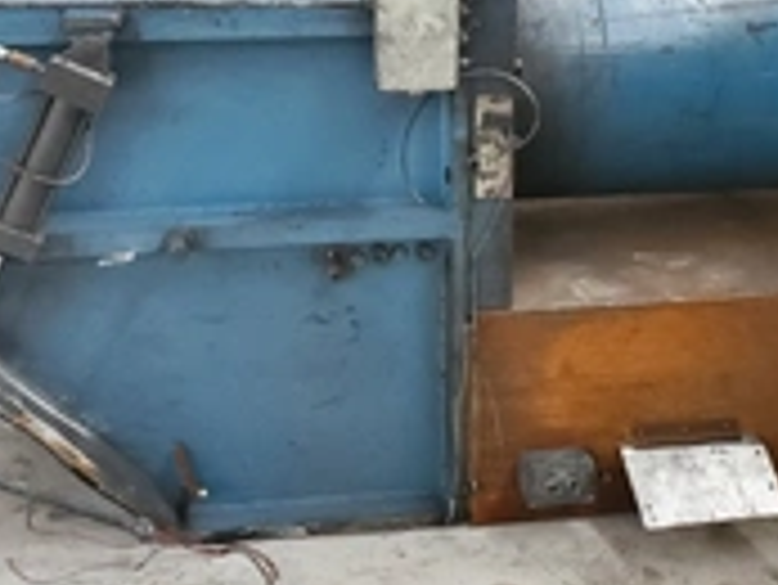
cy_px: 153
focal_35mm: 60
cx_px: 382
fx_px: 1349
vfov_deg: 24.2
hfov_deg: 32.2
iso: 500
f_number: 2.4
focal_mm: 4.3
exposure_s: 1/39
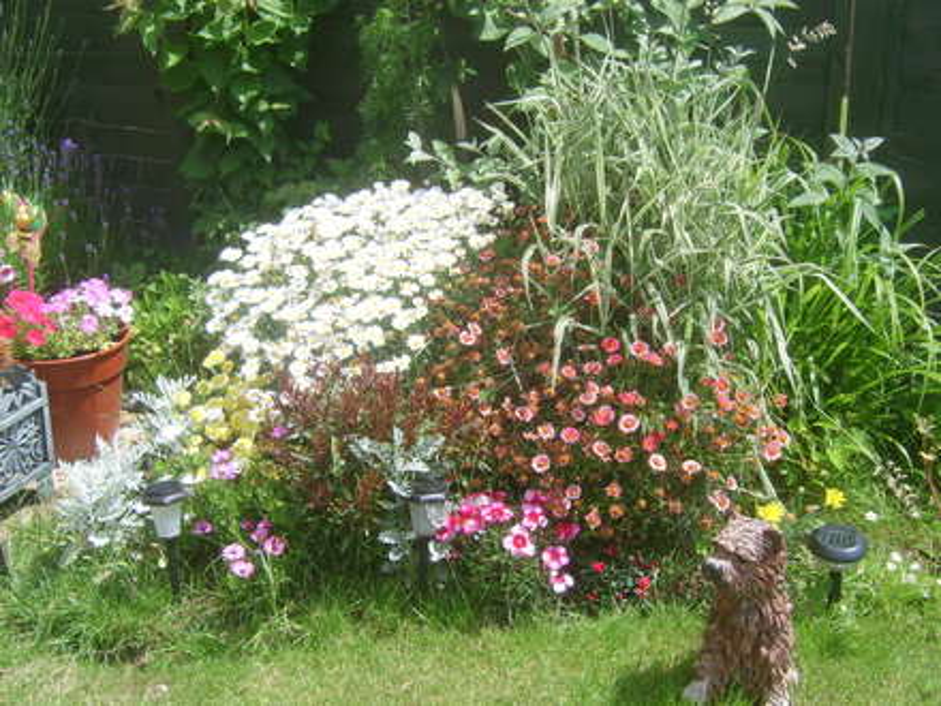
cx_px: 470
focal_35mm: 38
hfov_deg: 49.0
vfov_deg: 37.7
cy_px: 353
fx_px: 1033
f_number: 5.6
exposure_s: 1/104
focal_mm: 9.86
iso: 50
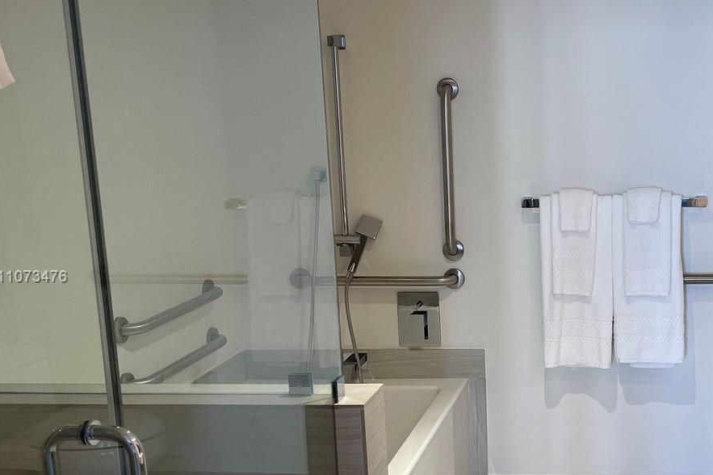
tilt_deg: -11.9
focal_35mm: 49
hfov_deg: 38.6
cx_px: 585
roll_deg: +0.5
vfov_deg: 27.5
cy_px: 277
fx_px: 971
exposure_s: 1/60
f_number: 1.6
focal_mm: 5.1
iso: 64
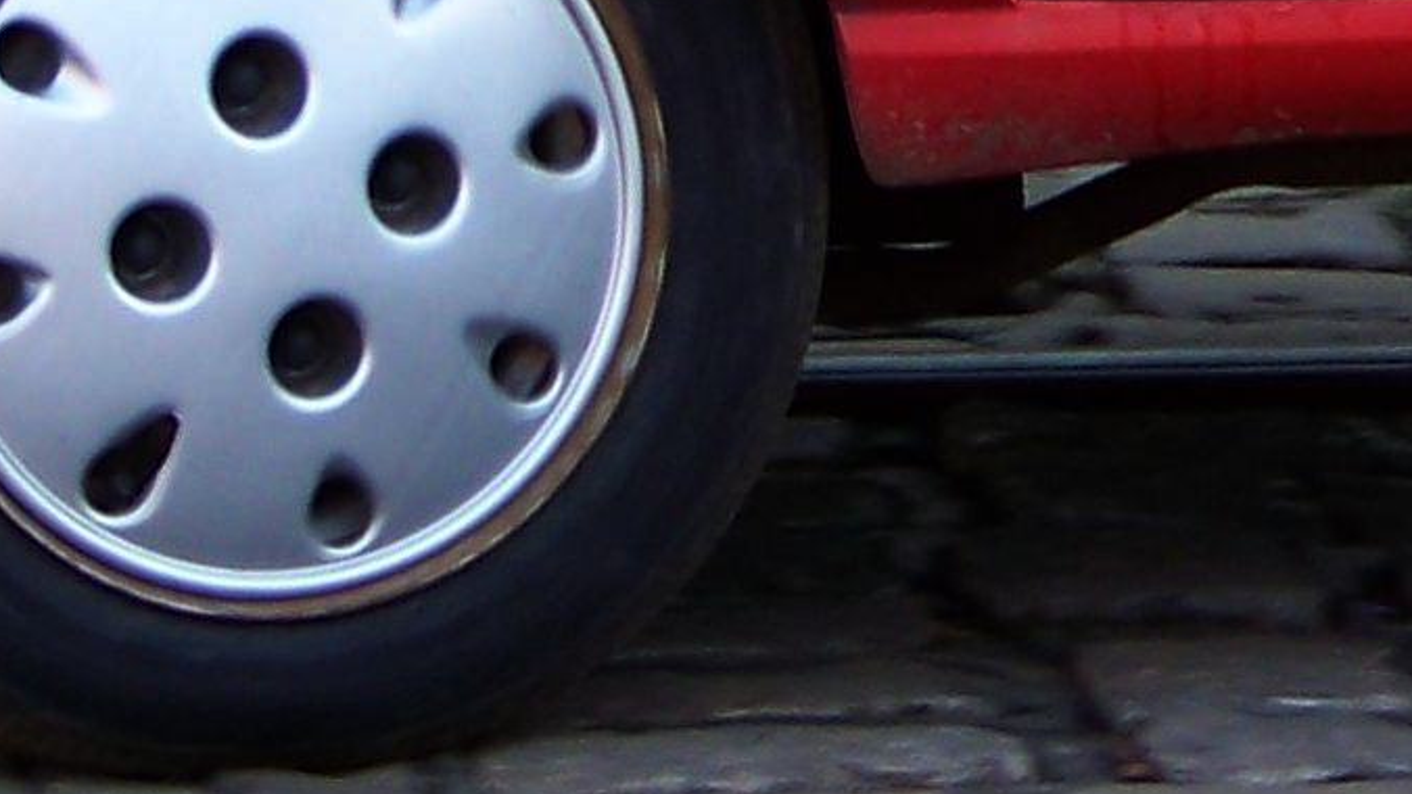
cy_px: -781
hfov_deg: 3.9
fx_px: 20889
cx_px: 2164
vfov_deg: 2.2
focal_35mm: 558
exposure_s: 1/100
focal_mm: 17.6
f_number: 3.2
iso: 64
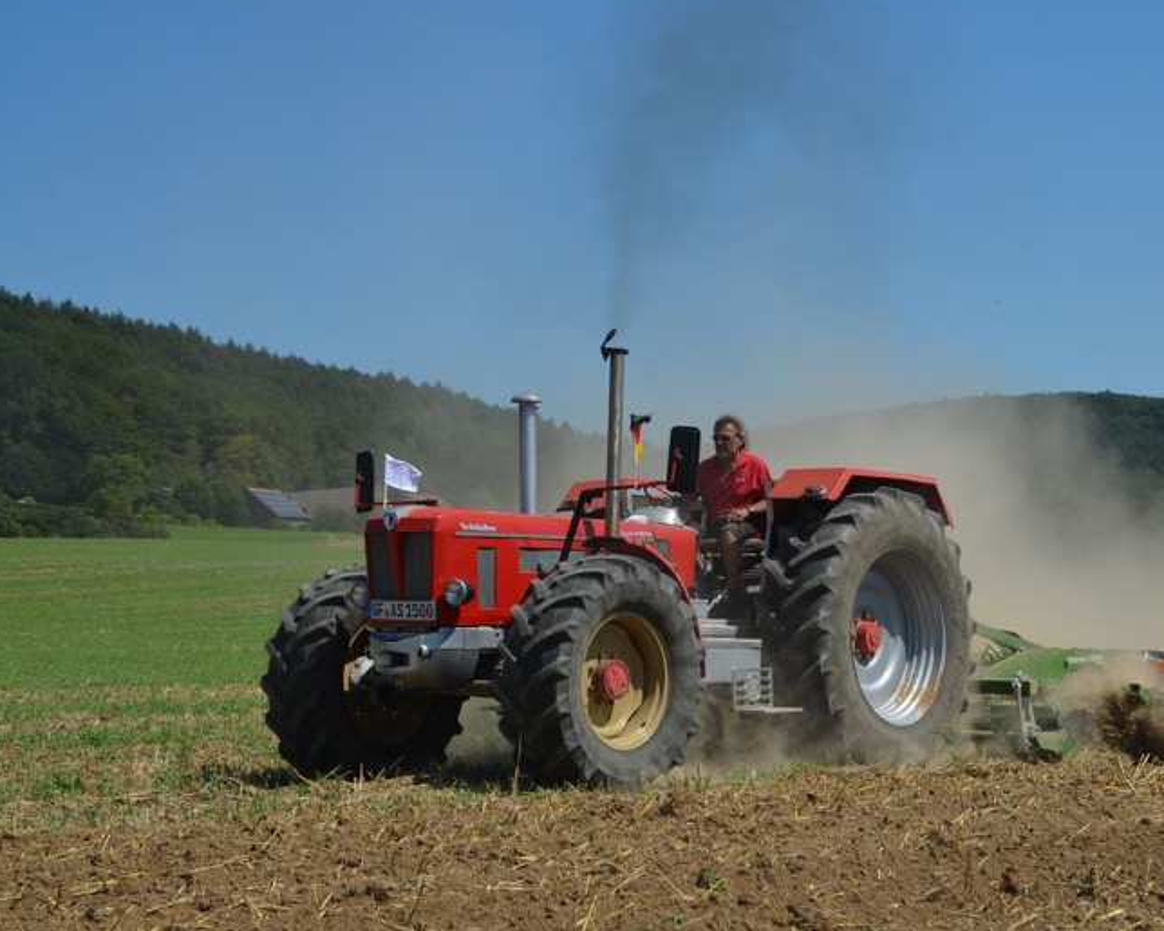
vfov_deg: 19.5
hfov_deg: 24.2
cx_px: 716
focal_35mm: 79
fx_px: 2707
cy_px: 461
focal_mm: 45
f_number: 9
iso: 100
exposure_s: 1/320
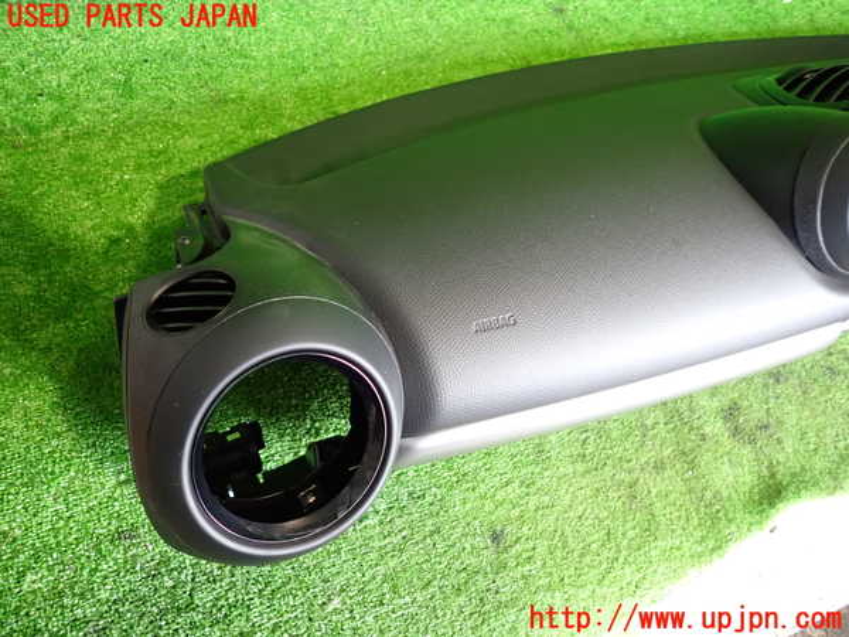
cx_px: 424
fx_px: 613
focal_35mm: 25
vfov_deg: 54.9
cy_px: 318
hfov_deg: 69.4
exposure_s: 1/30
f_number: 2
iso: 400
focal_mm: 4.5
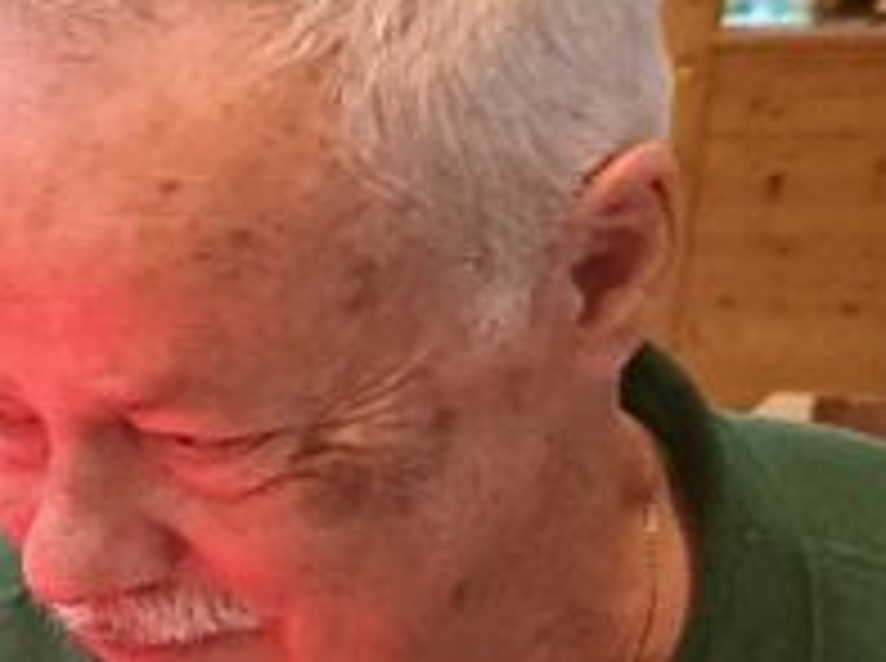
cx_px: -1012
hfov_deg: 13.1
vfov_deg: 11.1
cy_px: 1148
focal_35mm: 125
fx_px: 3194
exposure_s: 1/50
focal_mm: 5.23
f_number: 1.8
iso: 400
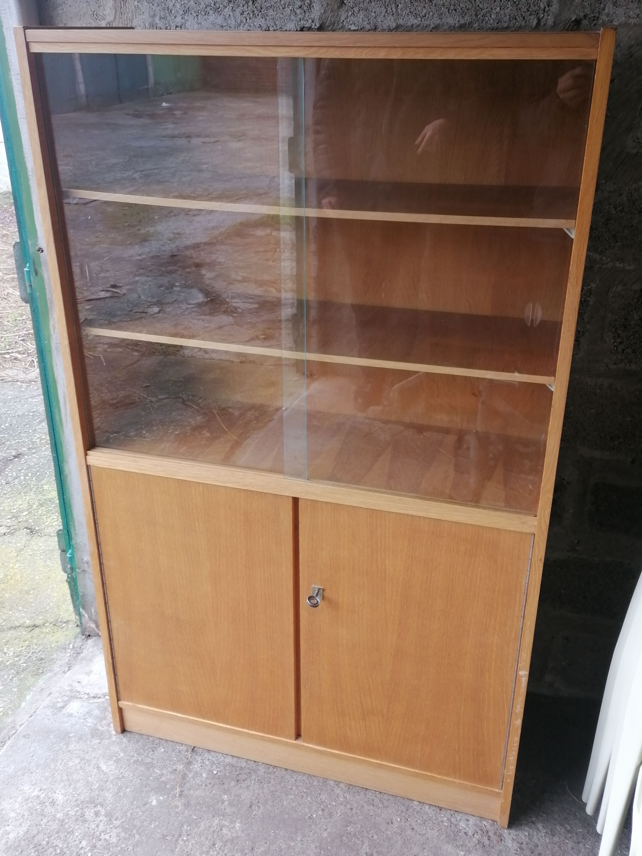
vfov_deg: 52.6
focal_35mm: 35
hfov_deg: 40.7
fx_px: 865
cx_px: 321
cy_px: 428
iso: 80
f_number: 1.8
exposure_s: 1/100
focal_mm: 5.4
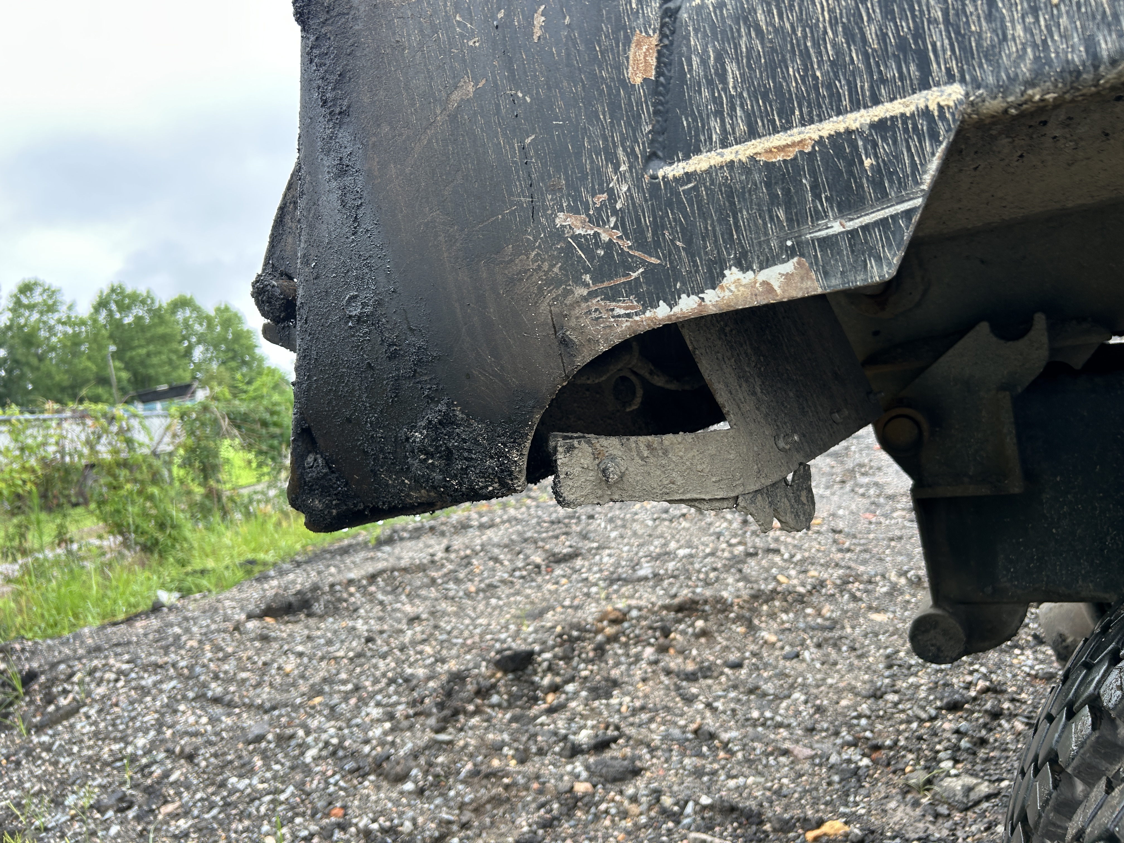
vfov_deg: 53.1
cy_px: 422
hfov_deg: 67.3
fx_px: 844
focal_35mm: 26
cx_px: 562
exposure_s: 1/266
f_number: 1.5
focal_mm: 5.7
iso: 40
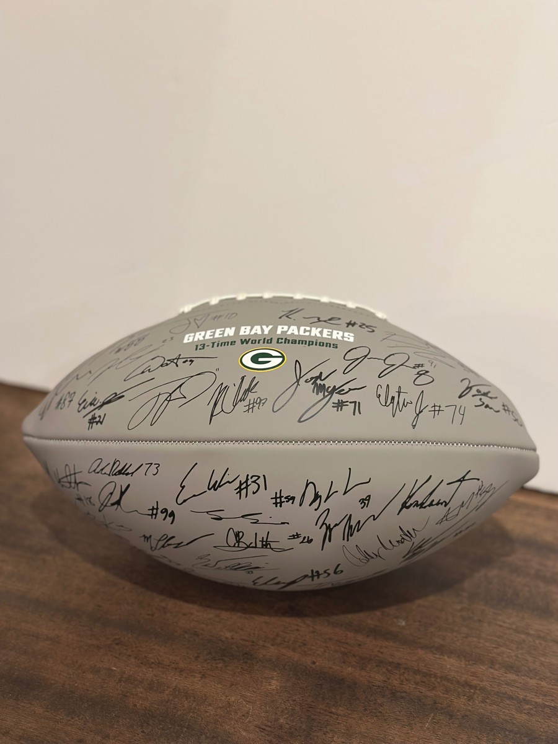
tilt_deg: -25.4
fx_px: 1032
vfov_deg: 39.7
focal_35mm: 48
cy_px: 372
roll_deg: -2.6
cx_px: 279
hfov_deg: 30.3
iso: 320
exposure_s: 1/60
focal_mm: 6.86
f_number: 1.78
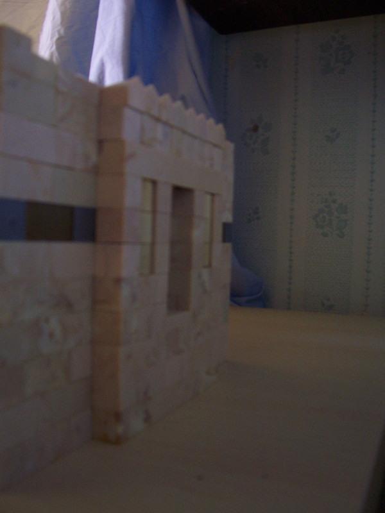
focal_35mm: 34
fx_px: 504
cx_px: 192
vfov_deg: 54.0
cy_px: 256
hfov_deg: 41.8
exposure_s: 1/8
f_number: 2.7
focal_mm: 5.6
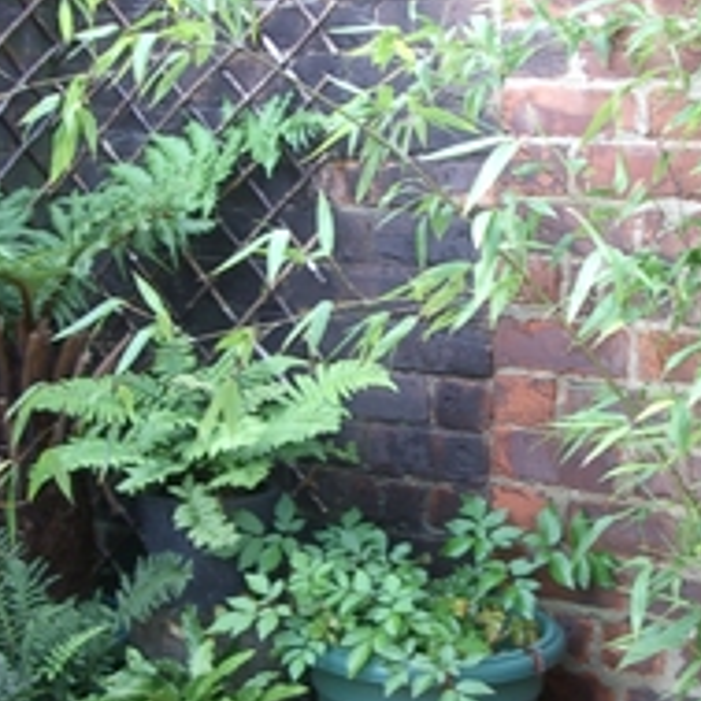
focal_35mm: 72
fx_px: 1650
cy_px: 445
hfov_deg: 24.0
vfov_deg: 23.9
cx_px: 371
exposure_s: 1/40
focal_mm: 5.8
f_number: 2.6
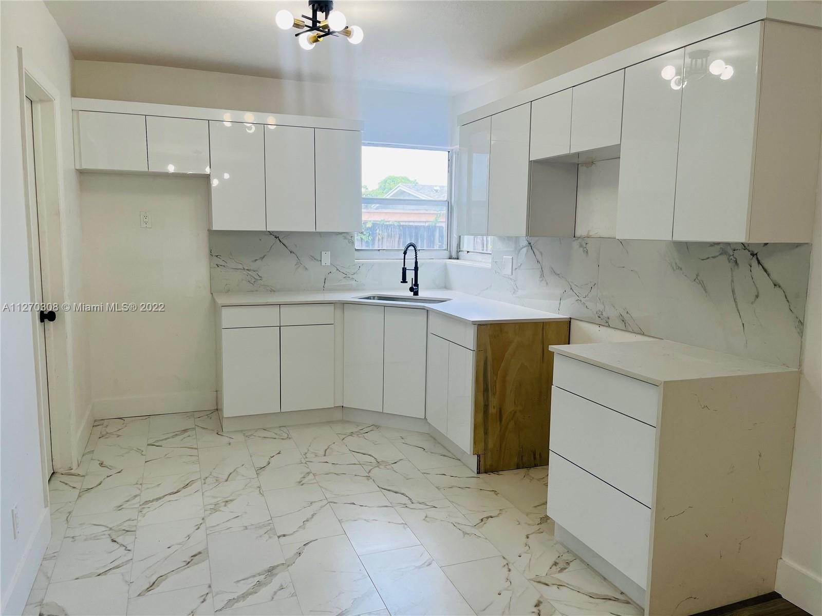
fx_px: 617
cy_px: 308
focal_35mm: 26
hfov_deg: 67.3
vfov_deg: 53.1
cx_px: 411
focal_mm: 5.1
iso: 50
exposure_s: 1/173
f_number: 1.6
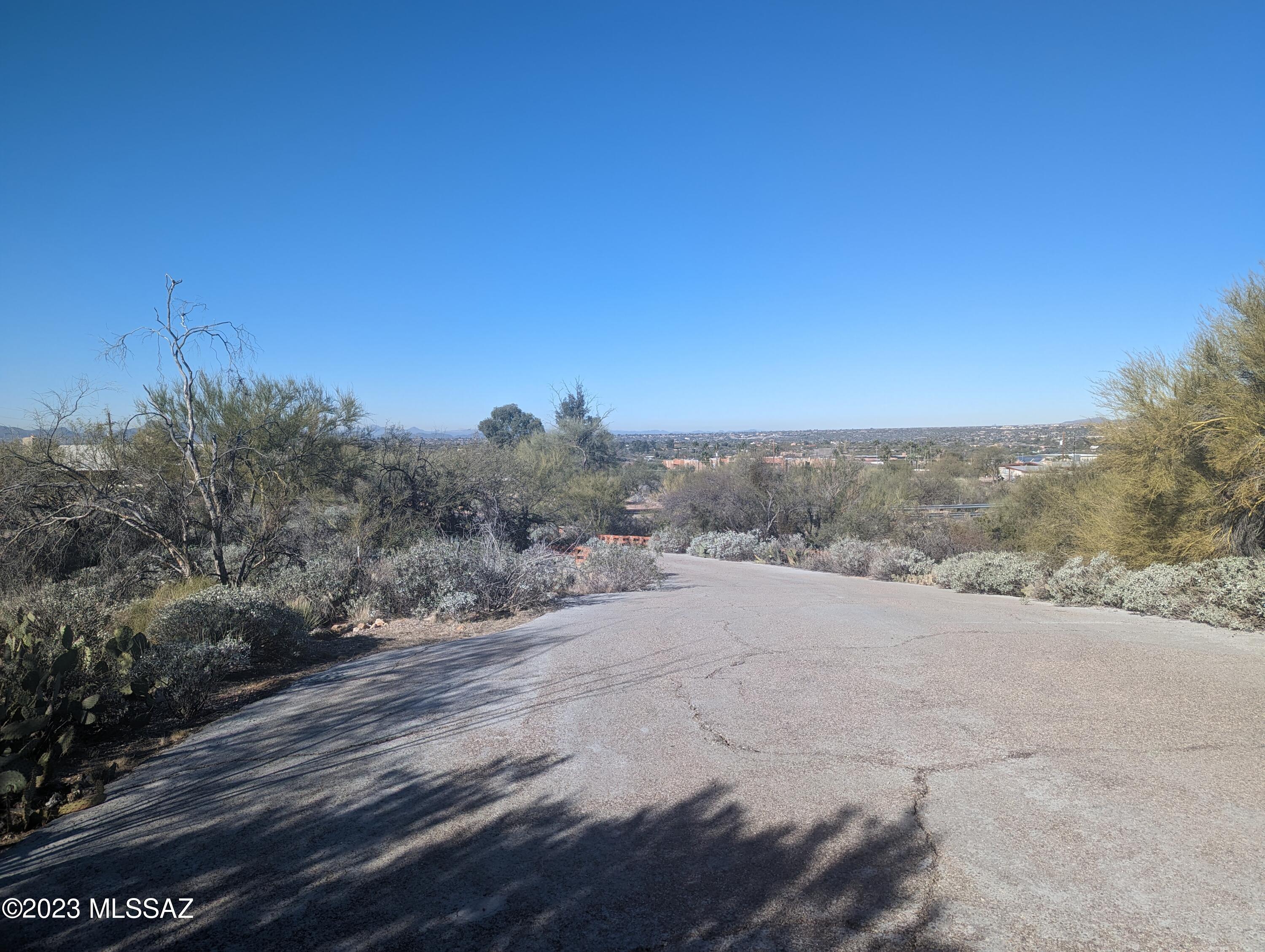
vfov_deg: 56.9
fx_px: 878
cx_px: 632
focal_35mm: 24
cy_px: 476
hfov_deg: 71.5
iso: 50
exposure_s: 1/2179
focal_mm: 6.81
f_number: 1.85
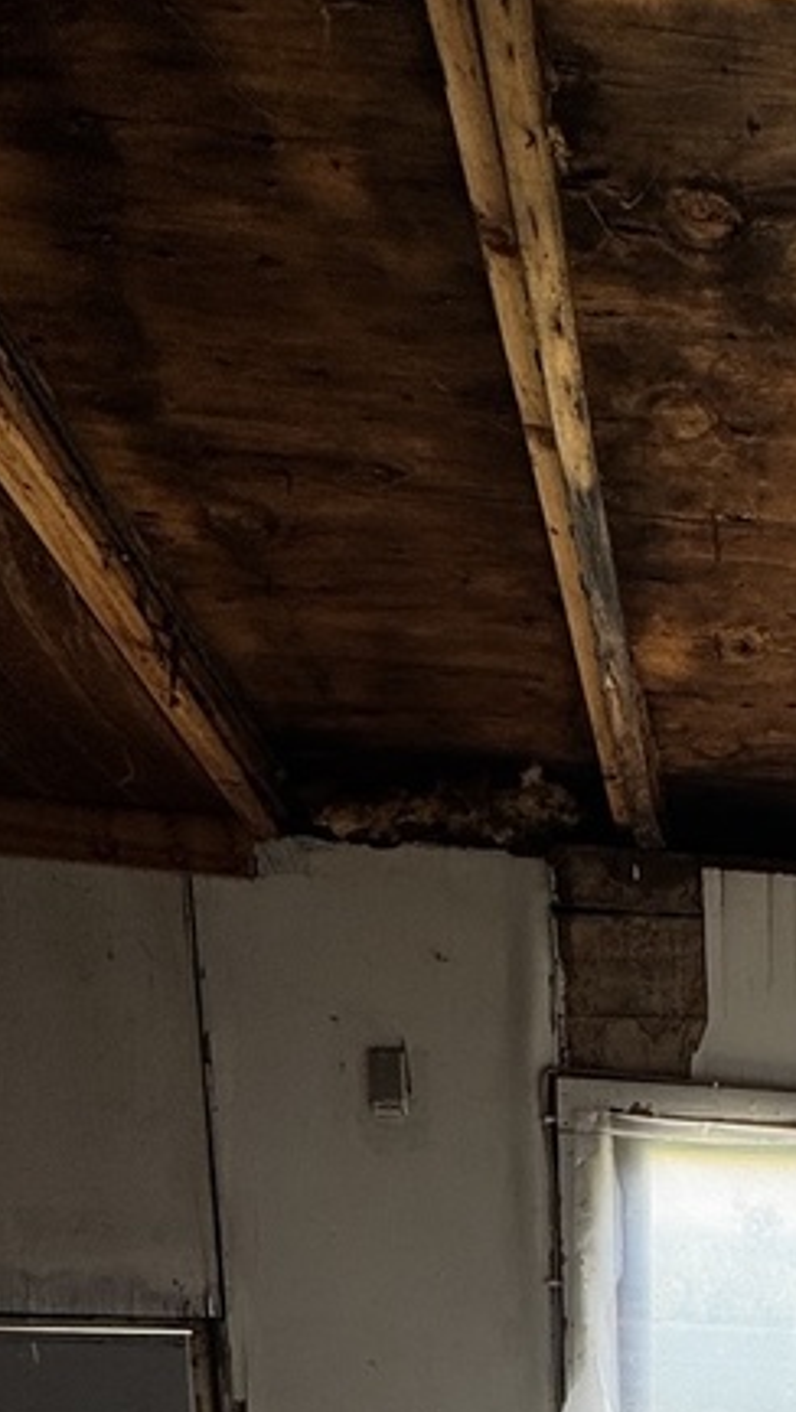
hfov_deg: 27.2
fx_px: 1424
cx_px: 979
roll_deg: -0.6
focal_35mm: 38
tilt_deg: -10.9
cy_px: 1575
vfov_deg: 41.4
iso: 40
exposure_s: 1/109
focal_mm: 2.22
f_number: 2.2
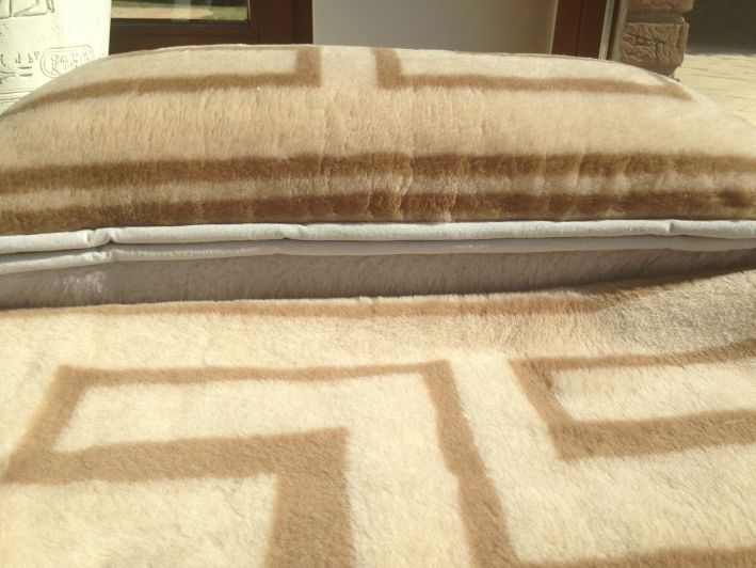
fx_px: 721
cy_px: 284
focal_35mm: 33
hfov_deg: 55.3
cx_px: 378
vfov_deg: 43.0
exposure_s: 1/1595
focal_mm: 4.13
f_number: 2.4
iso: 50
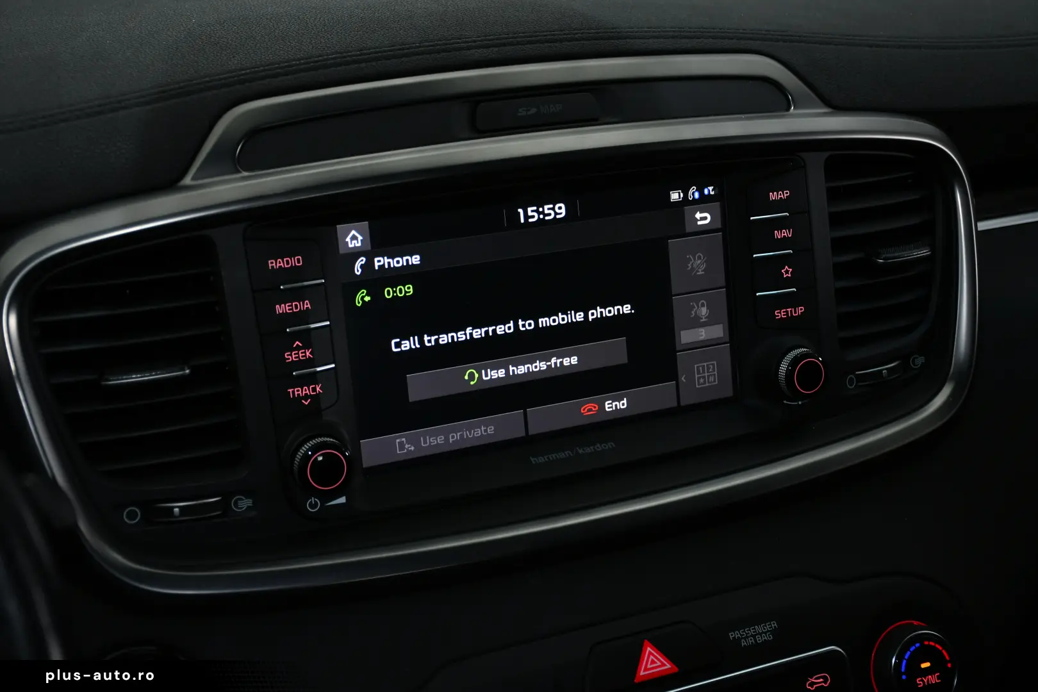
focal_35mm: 52
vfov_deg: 26.0
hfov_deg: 38.2
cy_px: 346
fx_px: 1499
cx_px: 519
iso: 640
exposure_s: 1/40
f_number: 4.2
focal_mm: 35
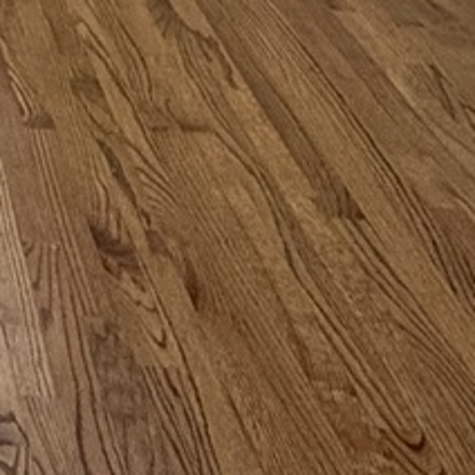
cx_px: -327
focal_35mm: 84
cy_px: -318
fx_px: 1304
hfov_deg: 17.5
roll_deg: -0.8
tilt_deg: -12.9
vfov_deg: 17.6
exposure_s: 1/60
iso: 250
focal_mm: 2.22
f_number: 2.2
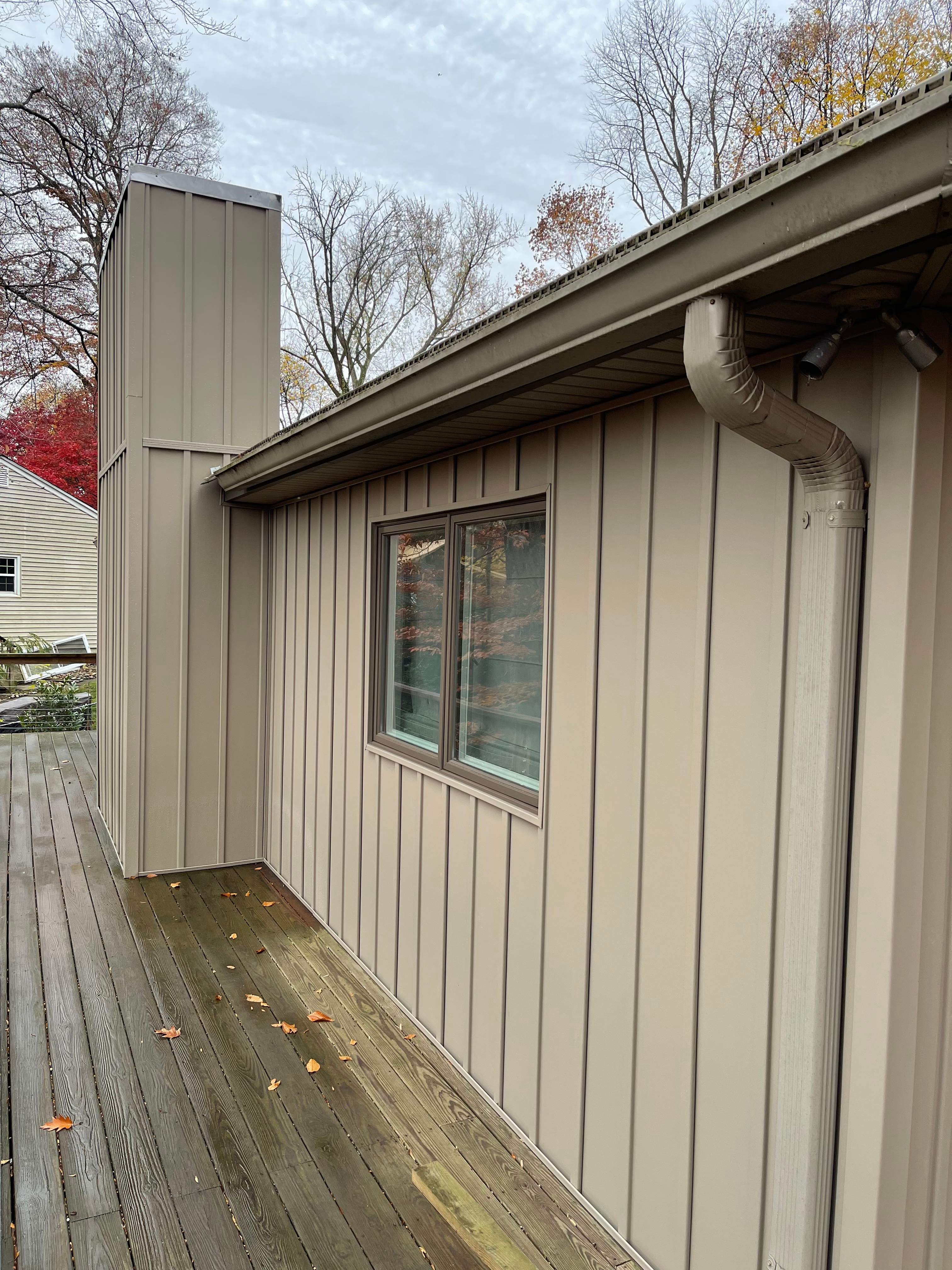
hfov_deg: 53.1
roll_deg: -0.8
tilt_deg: -1.6
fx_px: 953
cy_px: 635
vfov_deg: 67.3
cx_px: 476
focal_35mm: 26
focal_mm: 5.1
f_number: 1.6
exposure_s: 1/430
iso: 32
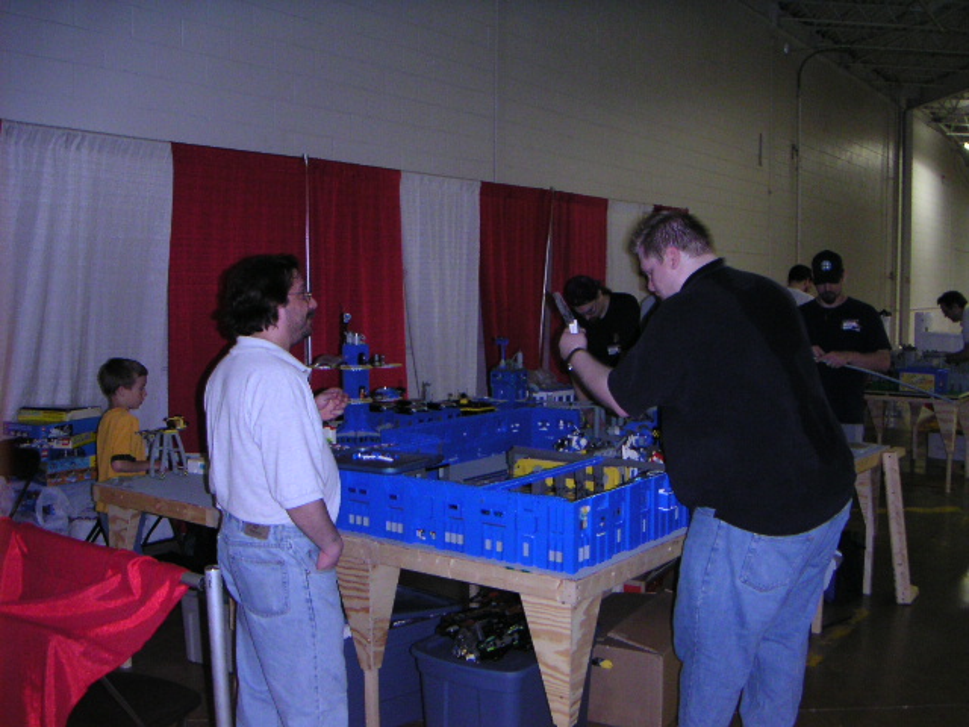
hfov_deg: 50.1
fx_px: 1036
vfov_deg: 38.7
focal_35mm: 37
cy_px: 364
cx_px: 484
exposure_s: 1/45
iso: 200
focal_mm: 4.8
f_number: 2.8
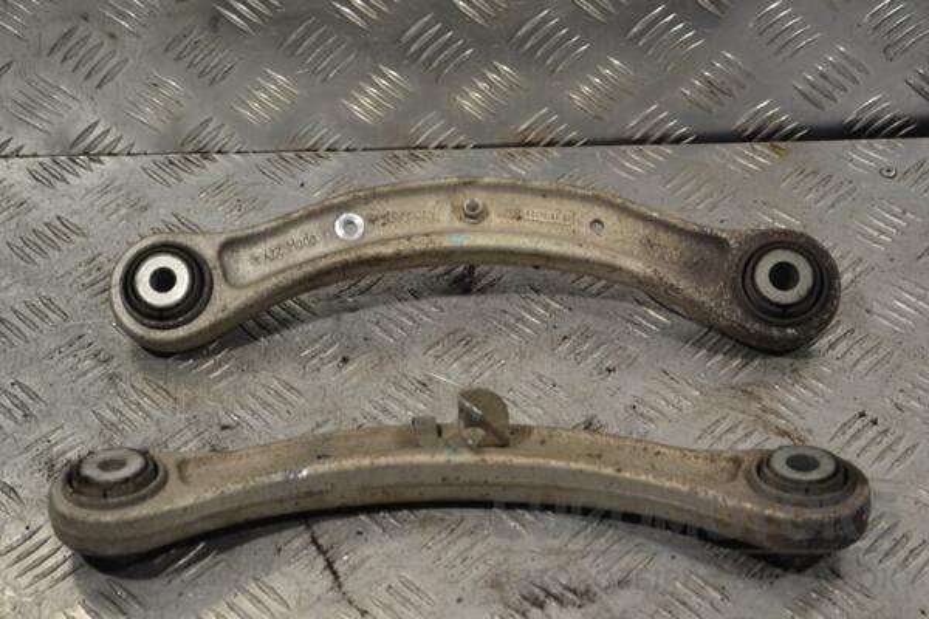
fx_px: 1742
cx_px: 464
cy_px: 310
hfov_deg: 29.9
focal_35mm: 68
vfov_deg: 20.2
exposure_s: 1/125
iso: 400
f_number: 5.3
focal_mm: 45
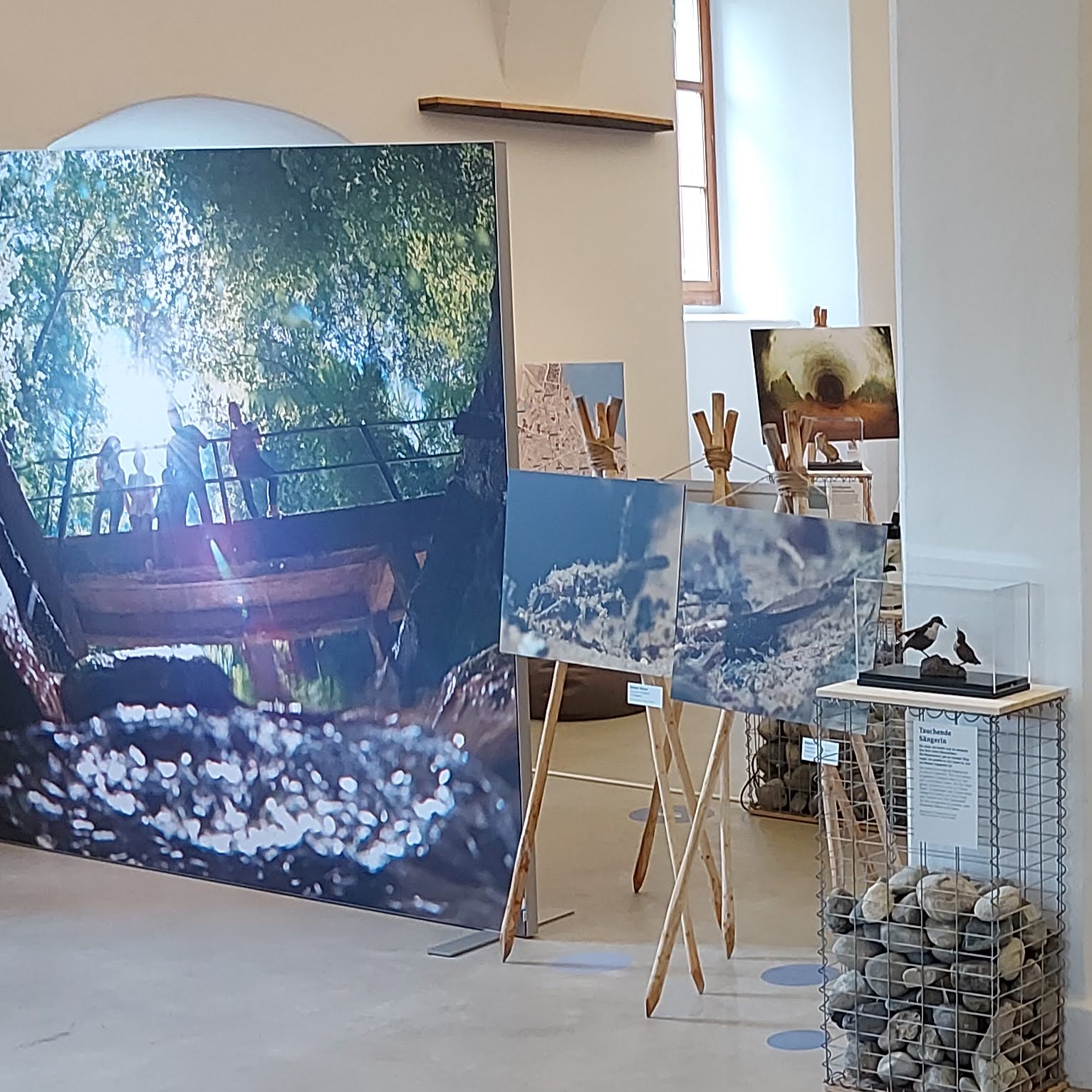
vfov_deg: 26.6
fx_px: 2284
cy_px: 804
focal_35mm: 64
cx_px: 1088
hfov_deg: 25.6
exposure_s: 1/50
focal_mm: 5.23
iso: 250
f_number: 1.8
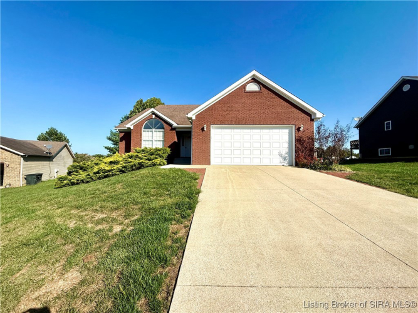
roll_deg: -0.6
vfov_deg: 85.7
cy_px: 156
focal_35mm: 14
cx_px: 209
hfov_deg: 102.1
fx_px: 169
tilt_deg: +3.2
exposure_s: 1/3460
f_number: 2.2
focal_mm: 2.22
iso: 50
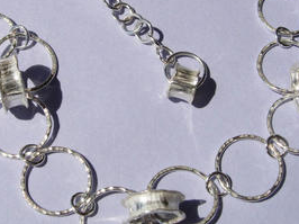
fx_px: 639
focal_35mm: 74
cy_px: 84
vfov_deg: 19.8
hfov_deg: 26.3
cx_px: 109
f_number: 4.8
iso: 64
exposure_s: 1/1407
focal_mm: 7.8
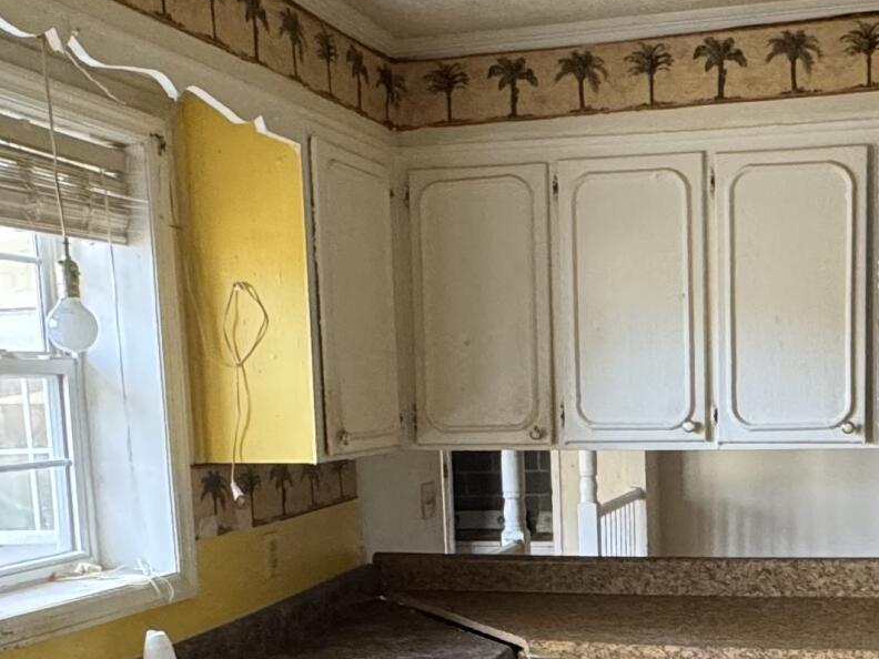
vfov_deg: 26.7
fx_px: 1346
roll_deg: +2.4
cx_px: 617
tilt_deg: -8.7
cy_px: 576
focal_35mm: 53
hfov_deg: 35.6
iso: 500
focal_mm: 2.22
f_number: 2.2
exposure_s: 1/60
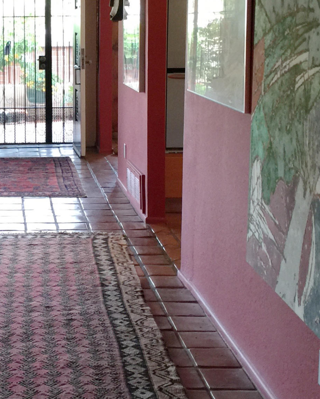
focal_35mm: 74
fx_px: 876
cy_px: 142
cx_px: -17
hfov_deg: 19.9
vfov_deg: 25.6
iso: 64
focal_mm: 4.15
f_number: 2.2
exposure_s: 1/15
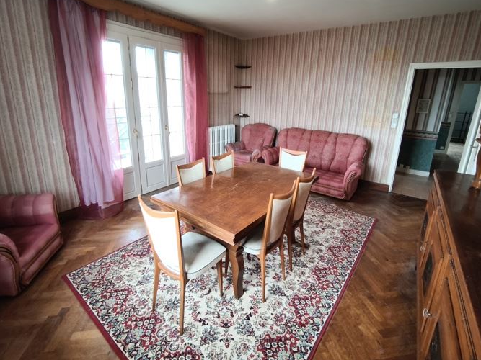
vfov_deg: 71.4
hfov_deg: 87.8
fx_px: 250
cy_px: 162
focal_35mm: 18
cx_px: 242
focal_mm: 1.91
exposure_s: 1/33.3
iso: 250
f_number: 2.2
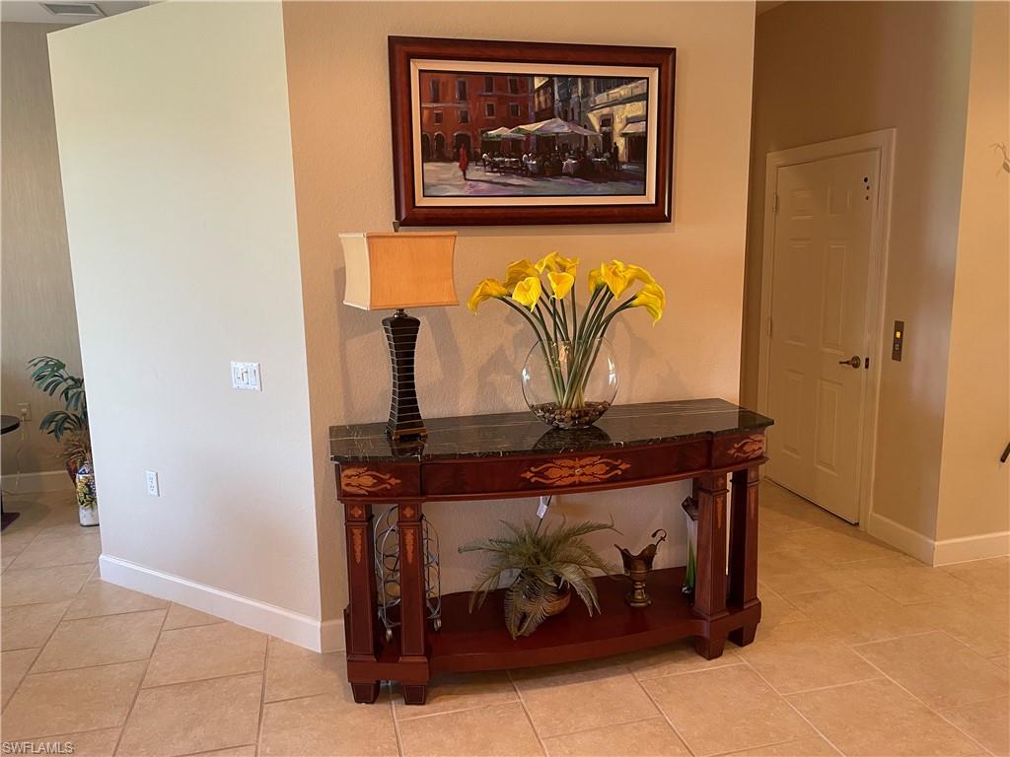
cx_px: 505
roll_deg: +1.4
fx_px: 759
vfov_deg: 53.1
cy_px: 378
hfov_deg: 67.3
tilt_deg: -10.7
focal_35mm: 26
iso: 200
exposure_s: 1/60
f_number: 1.6
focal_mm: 4.2
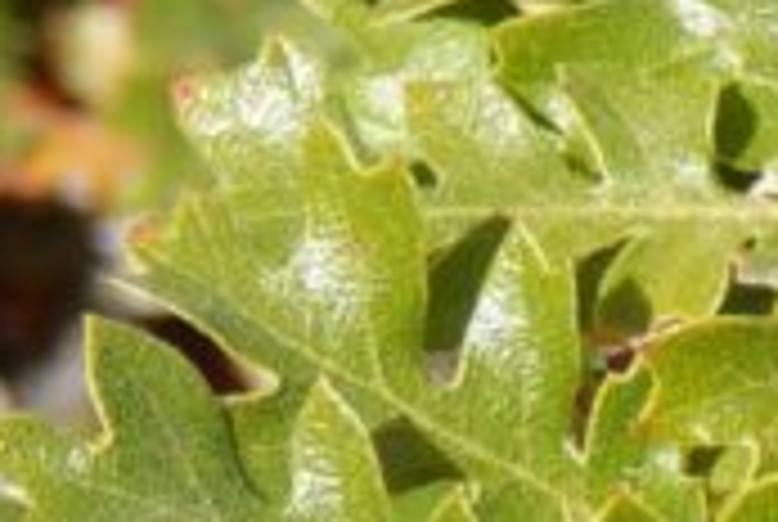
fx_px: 9309
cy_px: 531
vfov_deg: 3.2
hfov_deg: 4.8
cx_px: 895
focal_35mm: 430
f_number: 4.5
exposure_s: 1/400
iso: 80
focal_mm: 12.5
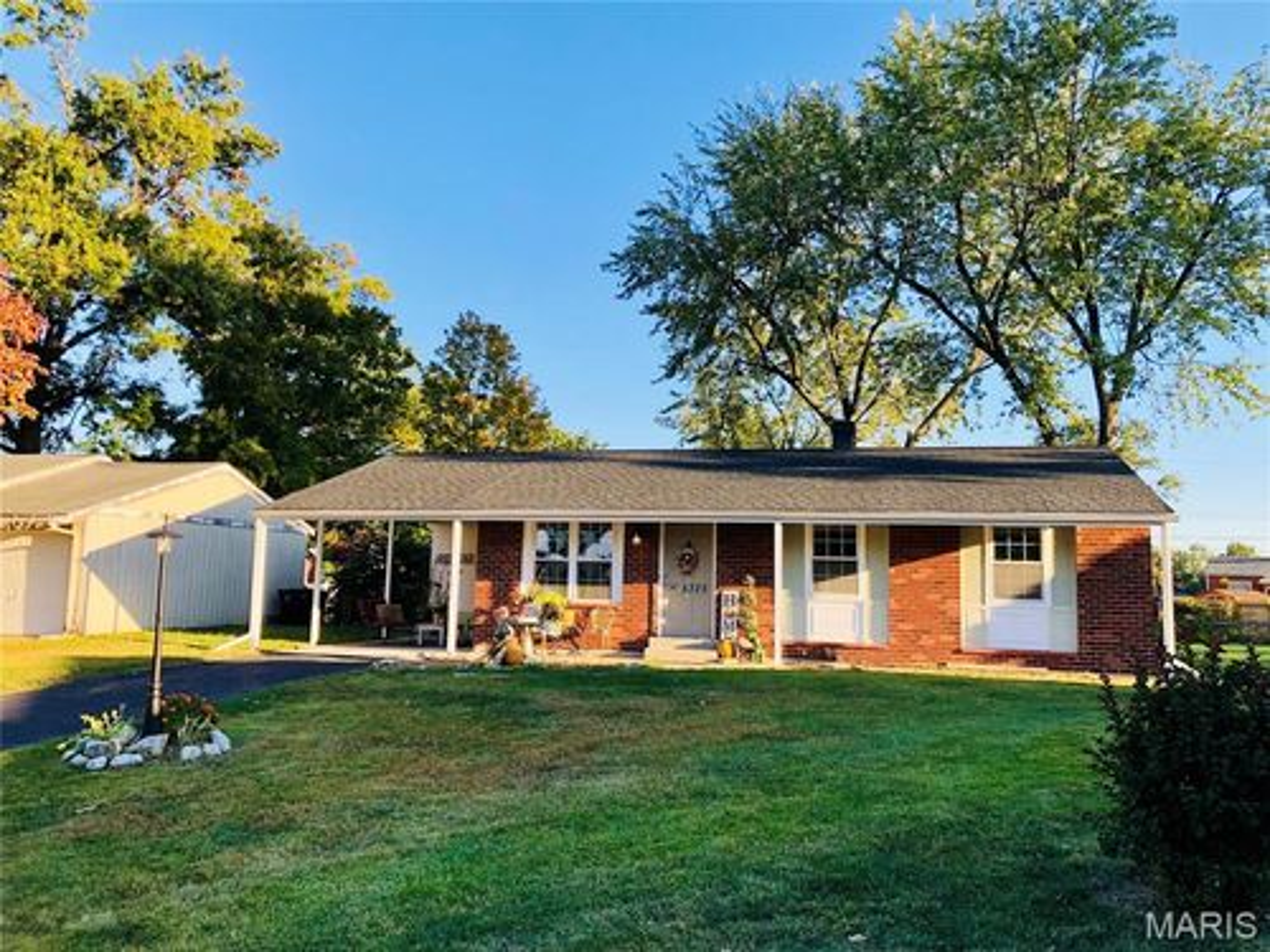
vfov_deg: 49.7
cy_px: 476
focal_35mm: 28
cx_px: 635
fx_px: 1027
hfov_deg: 63.4
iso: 20
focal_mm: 4
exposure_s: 1/444
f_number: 1.8
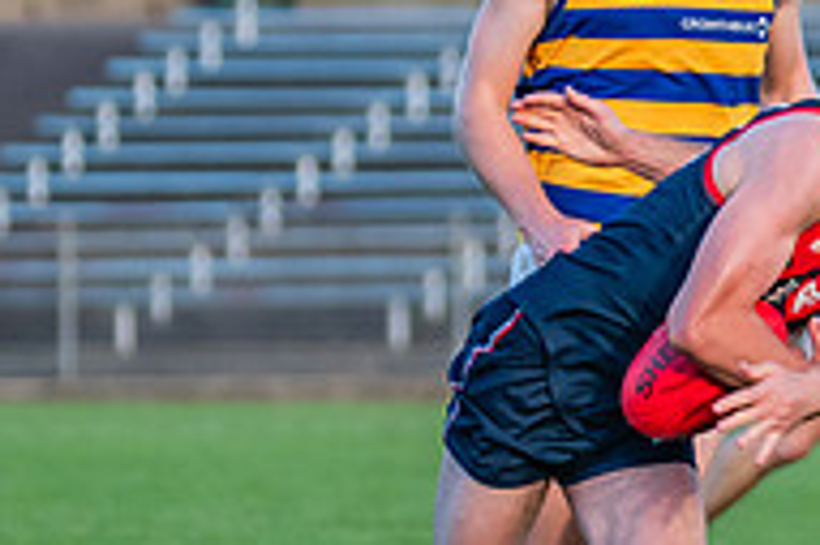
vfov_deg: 1.5
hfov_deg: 2.2
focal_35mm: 927
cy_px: 228
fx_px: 21096
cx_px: 678
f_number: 4
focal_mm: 220
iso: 900
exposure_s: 1/1250
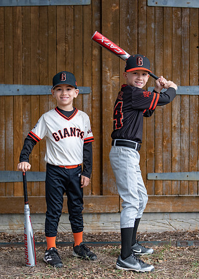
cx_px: 107
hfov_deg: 17.5
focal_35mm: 82
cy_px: 149
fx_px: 648
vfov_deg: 24.3
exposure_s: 1/320
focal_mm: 50
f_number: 1.2
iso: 100
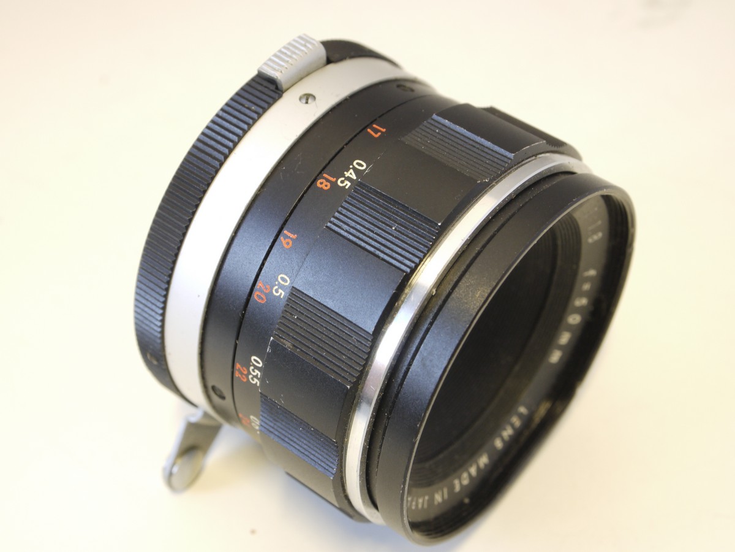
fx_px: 1401
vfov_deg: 22.3
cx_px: 368
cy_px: 276
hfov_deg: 29.4
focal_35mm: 66
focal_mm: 33
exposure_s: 1/6
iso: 400
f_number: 8
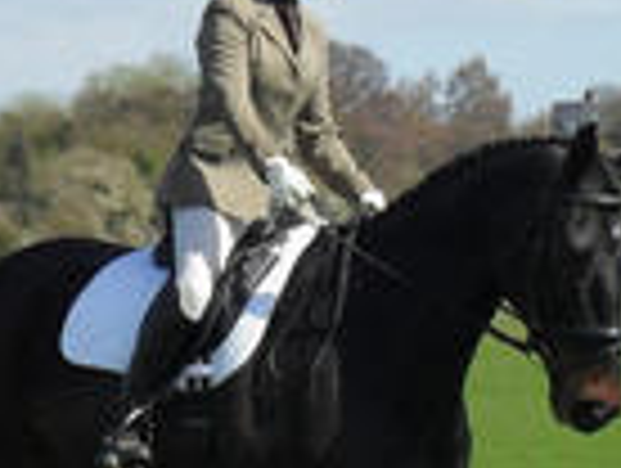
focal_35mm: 346
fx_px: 6218
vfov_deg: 4.3
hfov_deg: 5.7
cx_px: 292
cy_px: 486
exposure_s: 1/500
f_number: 5.2
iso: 100
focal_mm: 18.6
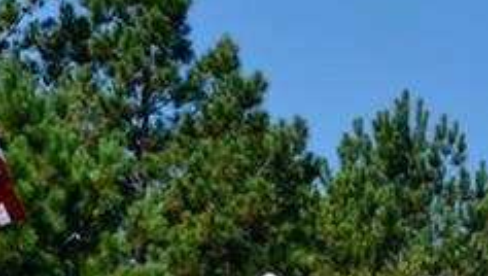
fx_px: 3942
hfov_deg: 6.9
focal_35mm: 304
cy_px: 514
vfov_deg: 4.0
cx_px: 881
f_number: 8
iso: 100
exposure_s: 1/250
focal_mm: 45
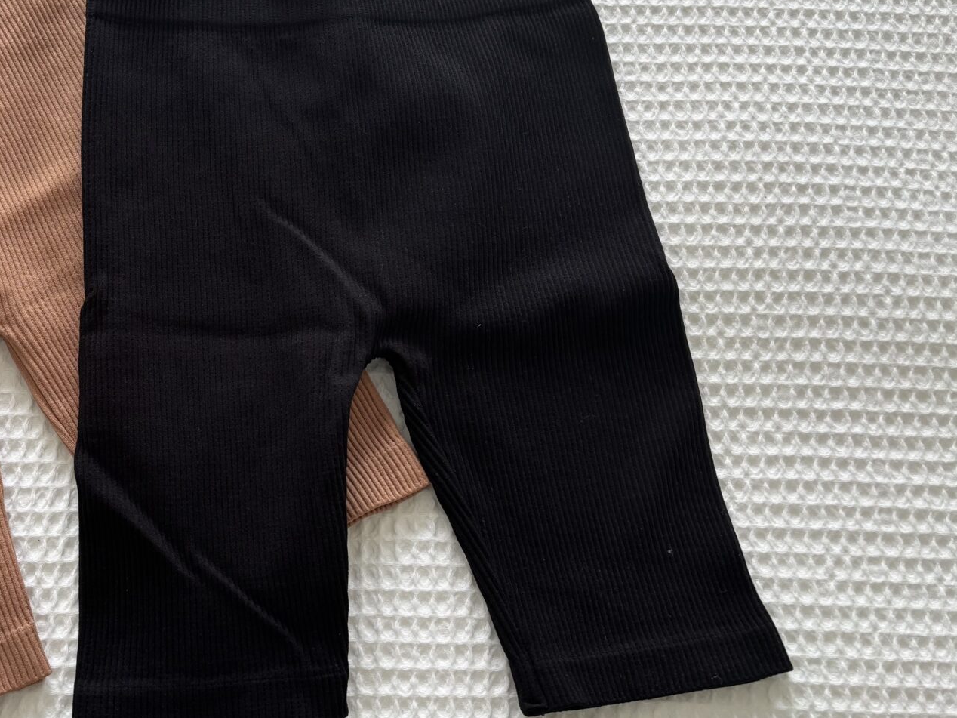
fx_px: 1161
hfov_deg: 42.9
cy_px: 334
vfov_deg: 34.3
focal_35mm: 42
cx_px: 202
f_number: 1.6
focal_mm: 5.96
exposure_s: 1/121
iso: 80
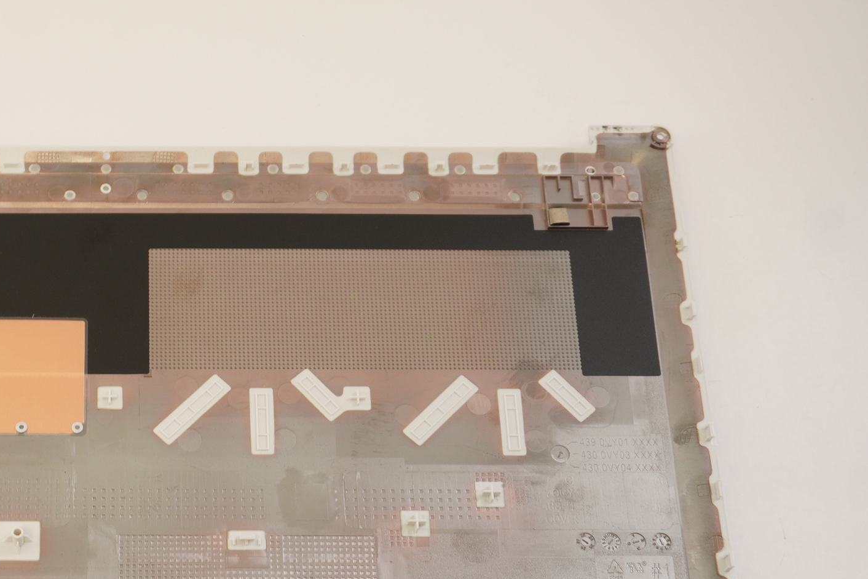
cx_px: 100
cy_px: 486
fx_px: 1663
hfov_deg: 28.2
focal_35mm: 69
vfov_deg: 19.5
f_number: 5.6
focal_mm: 26
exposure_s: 1/13
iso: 200
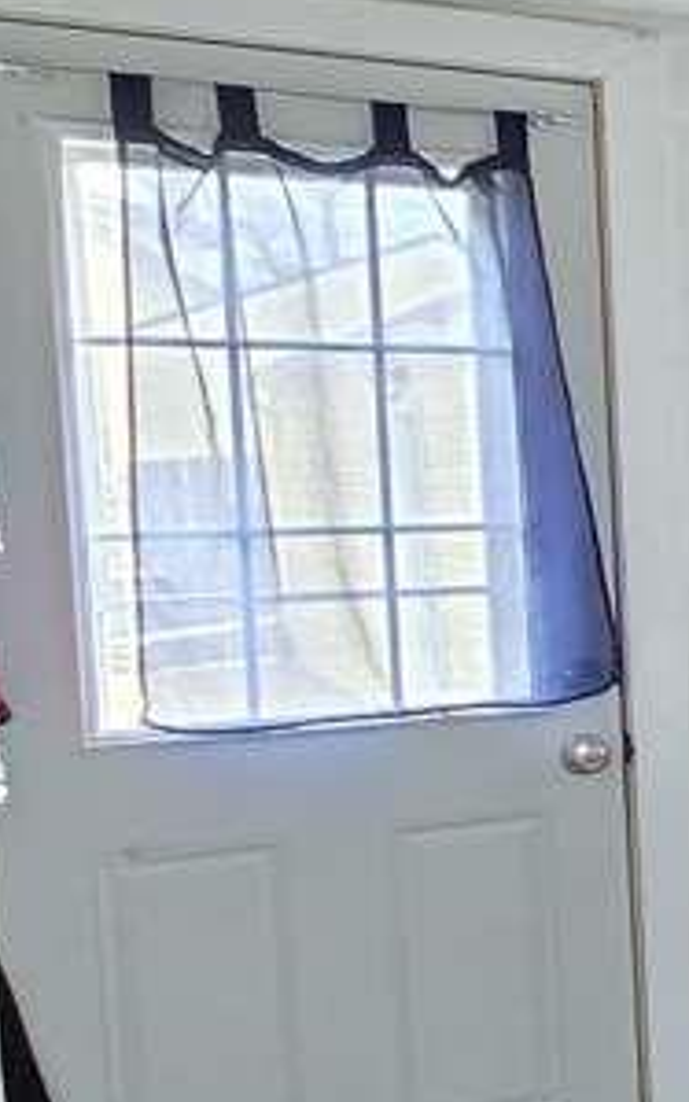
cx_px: 1986
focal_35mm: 59
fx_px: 1772
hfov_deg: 12.1
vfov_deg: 34.5
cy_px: 553
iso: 400
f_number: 2.2
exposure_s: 1/60
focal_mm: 2.2
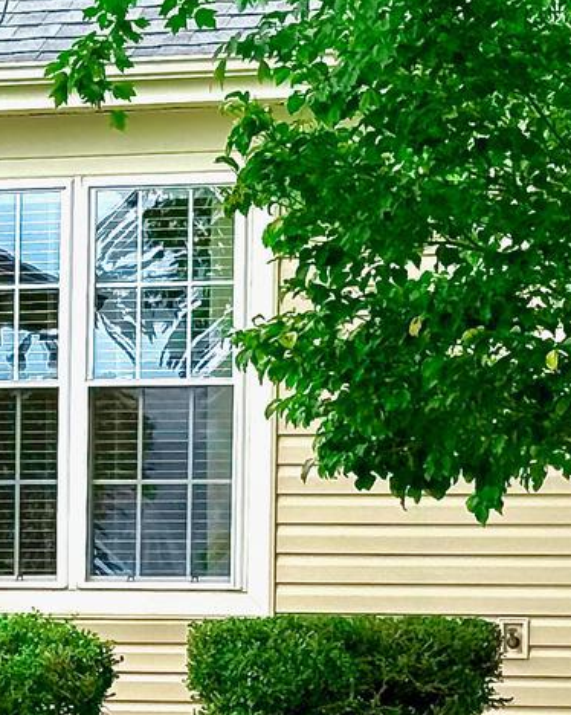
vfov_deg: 9.4
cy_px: 533
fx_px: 4333
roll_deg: -0.8
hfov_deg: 7.5
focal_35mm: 205
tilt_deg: +2.2
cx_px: -17
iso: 80
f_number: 1.78
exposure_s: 1/1330
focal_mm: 6.76
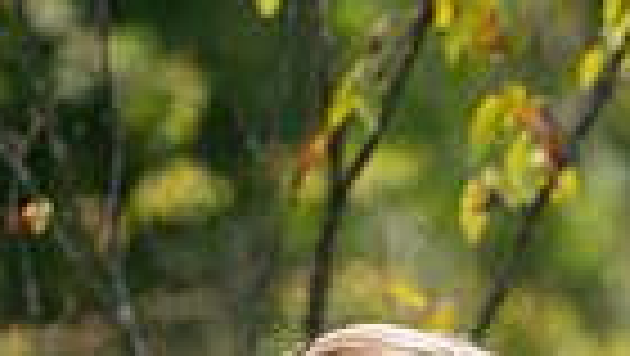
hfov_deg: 2.5
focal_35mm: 868
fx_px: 14511
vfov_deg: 1.4
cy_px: 764
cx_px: 752
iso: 80
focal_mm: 200
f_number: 3.5
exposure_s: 1/500
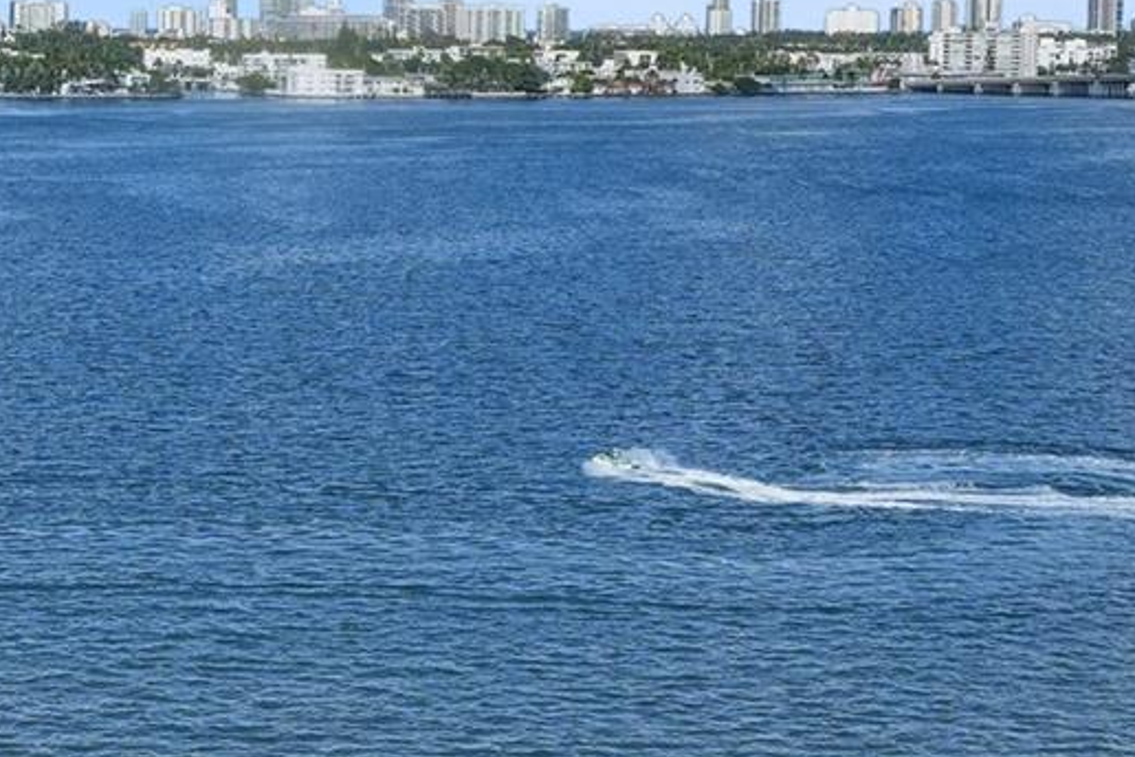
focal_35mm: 93
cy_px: 268
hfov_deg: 21.4
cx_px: 86
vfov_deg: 14.7
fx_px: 2932
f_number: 11
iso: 250
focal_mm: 20
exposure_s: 1/1000
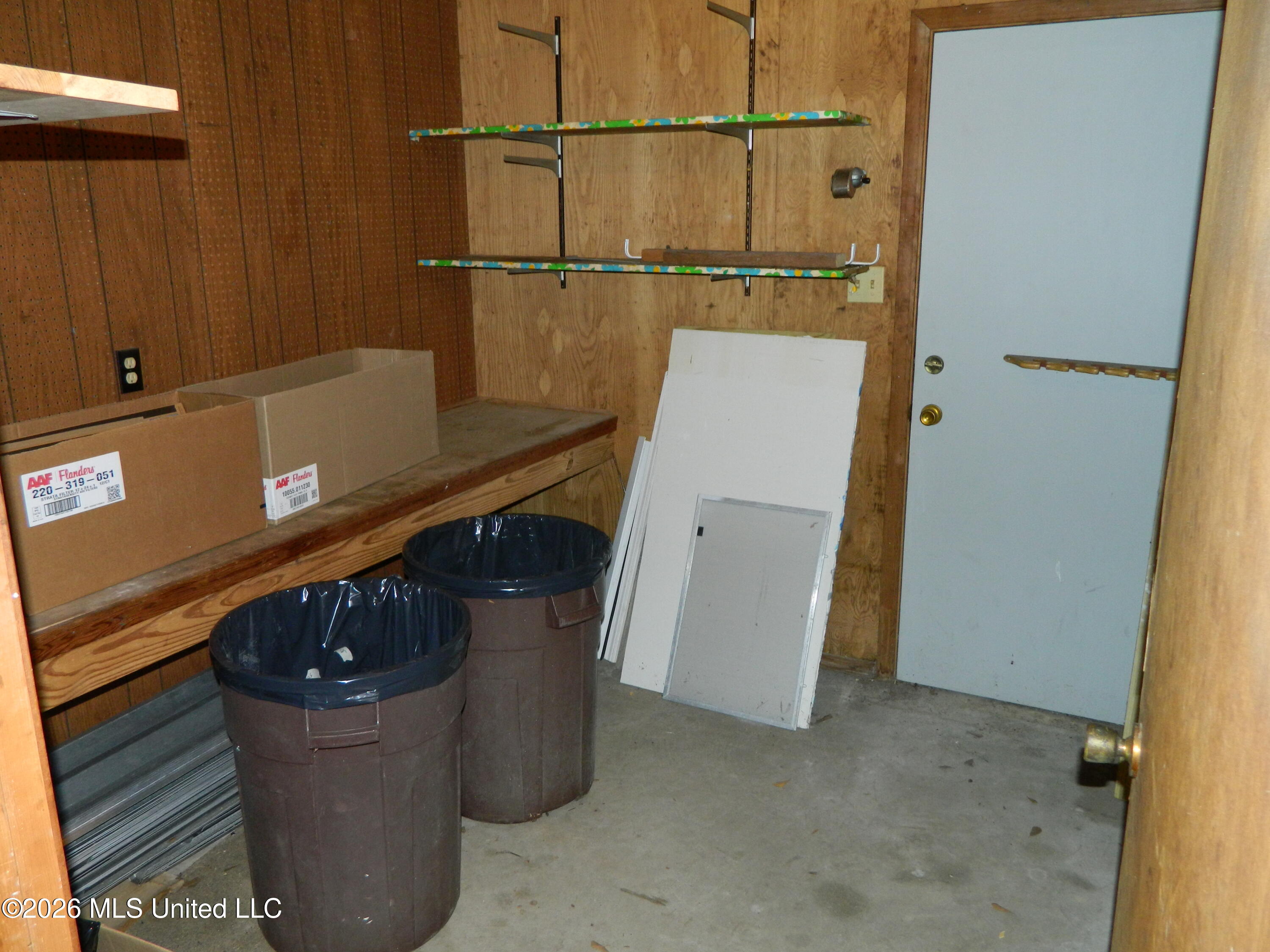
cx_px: 635
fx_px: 1027
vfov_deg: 49.7
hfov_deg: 63.4
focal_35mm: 28
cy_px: 476
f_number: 3.2
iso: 200
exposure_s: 1/30
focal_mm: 5.1
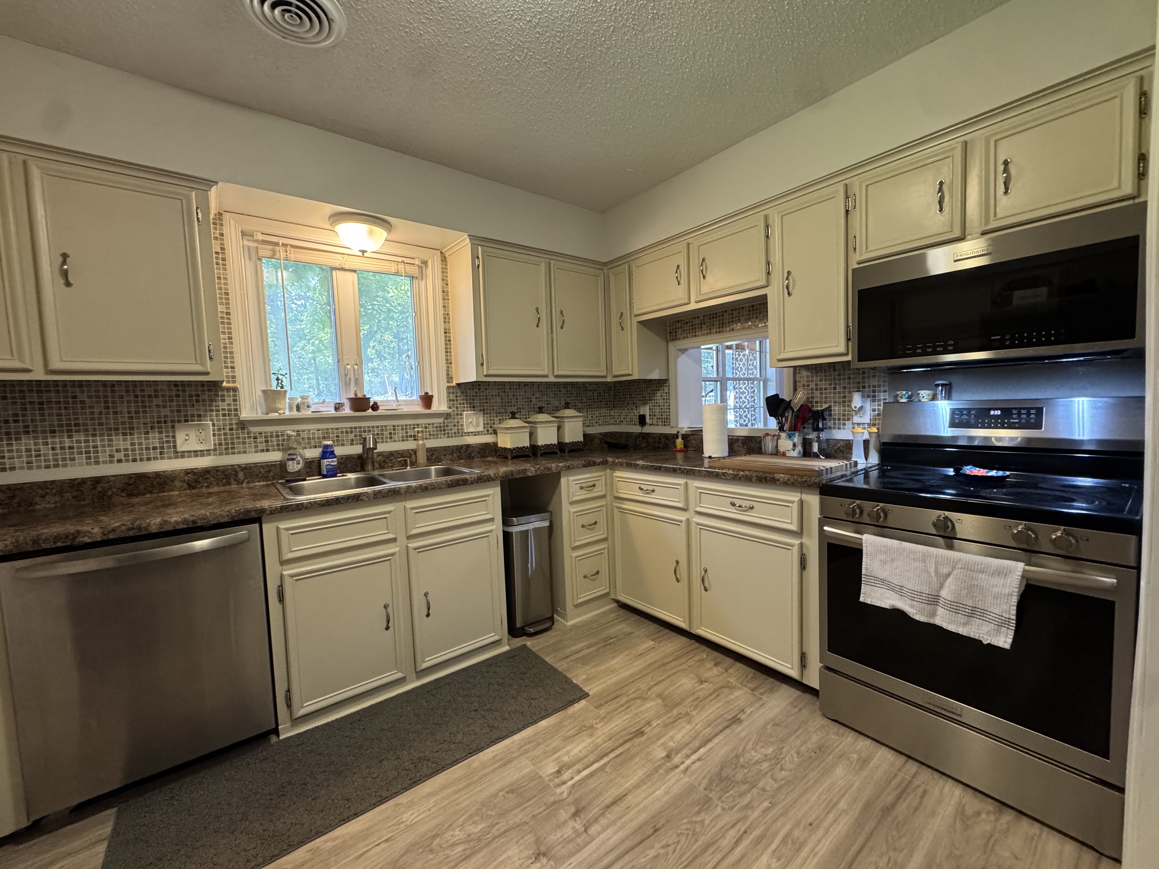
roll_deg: +1.8
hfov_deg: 102.1
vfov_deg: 85.7
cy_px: 434
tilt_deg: -3.6
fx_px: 469
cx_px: 580
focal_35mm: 14
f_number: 2.2
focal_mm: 2.22
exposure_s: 1/60
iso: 320
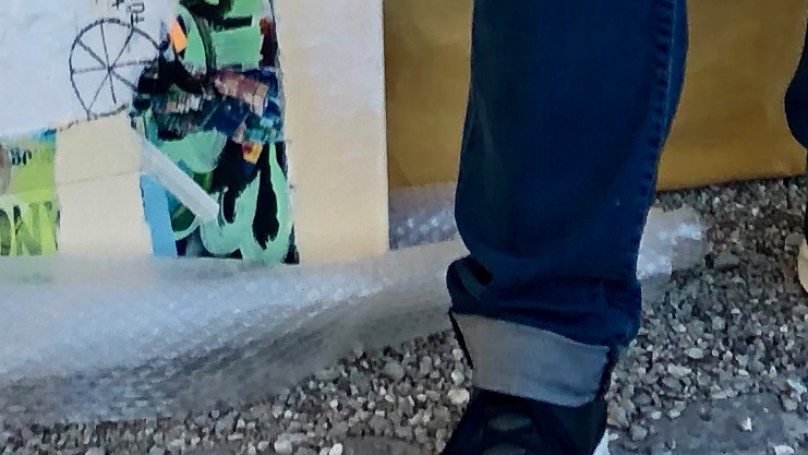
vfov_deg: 6.4
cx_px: 515
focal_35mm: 166
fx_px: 3557
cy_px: -1112
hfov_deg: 12.9
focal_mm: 4
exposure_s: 1/255
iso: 20
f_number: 1.8
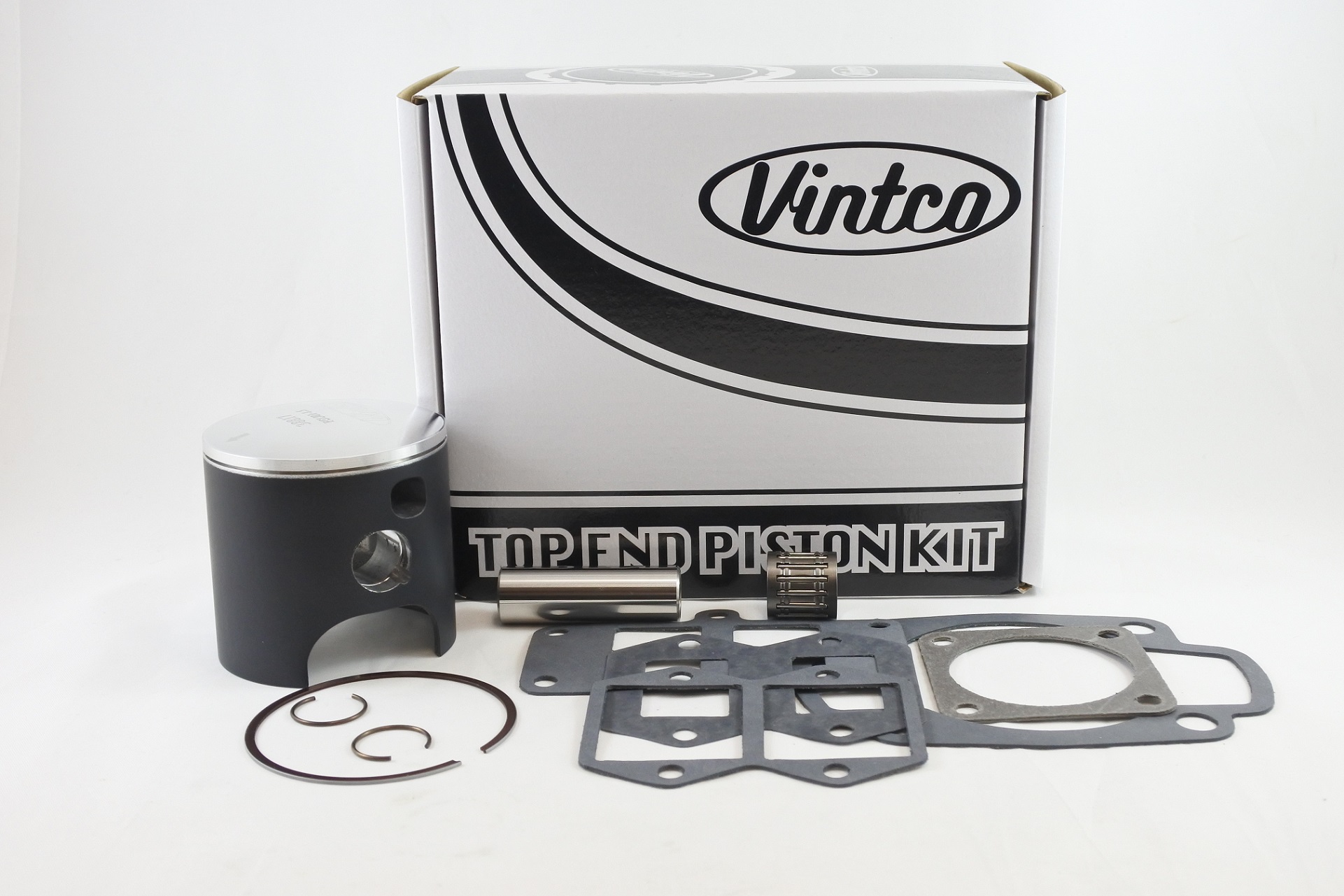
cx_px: 672
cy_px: 448
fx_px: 1419
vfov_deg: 35.1
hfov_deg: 50.7
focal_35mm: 38
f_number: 4
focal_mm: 14.3
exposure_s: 1/125
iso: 500
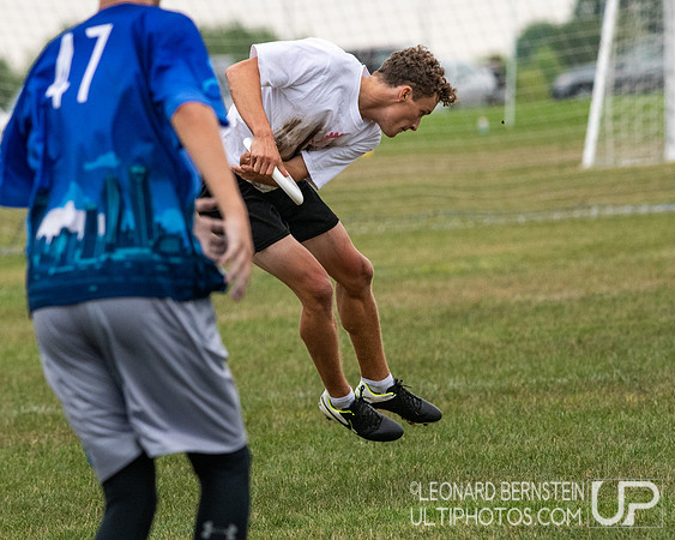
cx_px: 295
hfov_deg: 3.3
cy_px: 312
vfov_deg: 2.6
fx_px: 11708
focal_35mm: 586
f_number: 6.3
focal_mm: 300
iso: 1600
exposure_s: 1/2000
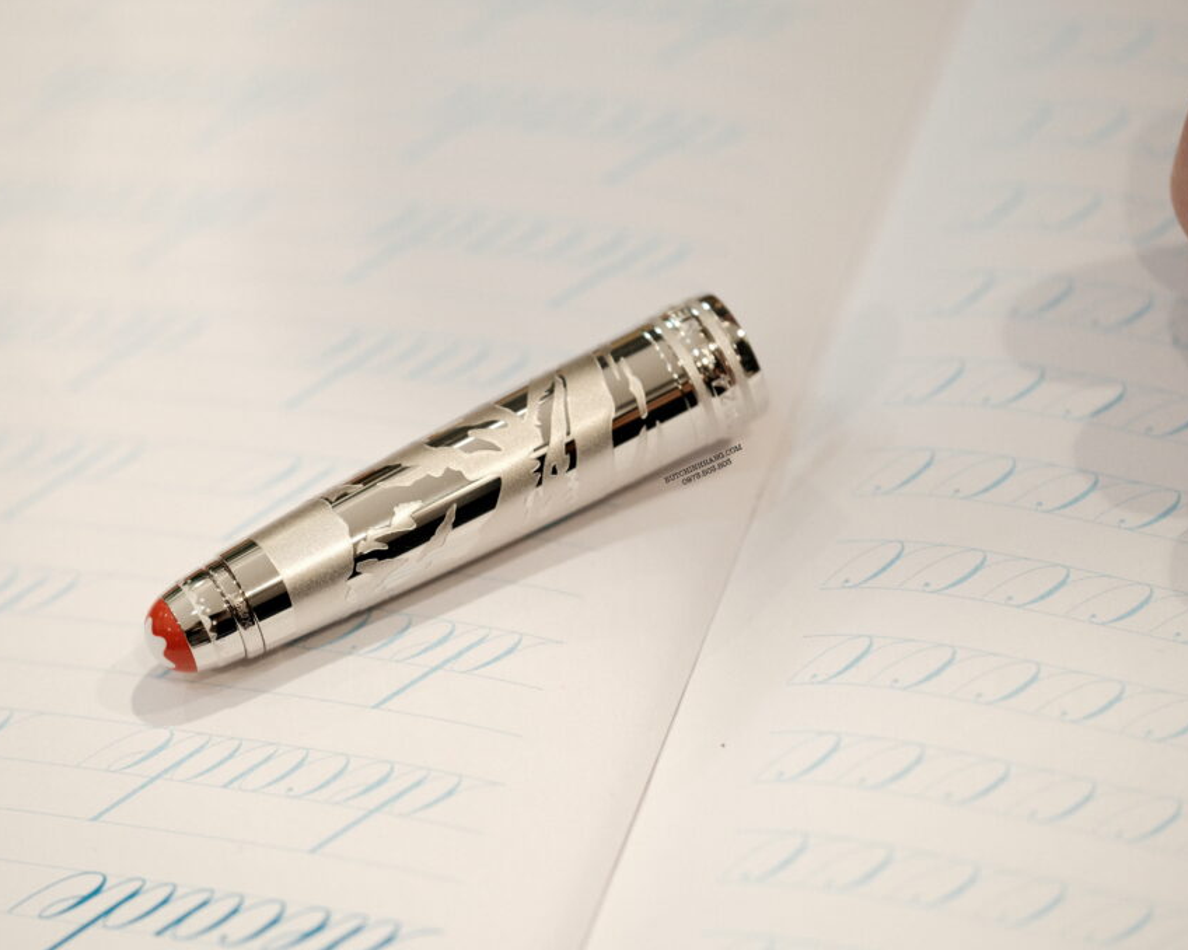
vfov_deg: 11.3
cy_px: 476
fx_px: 4781
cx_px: 500
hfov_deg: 14.2
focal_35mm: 136
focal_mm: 80
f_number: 3.6
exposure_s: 1/120
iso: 1250
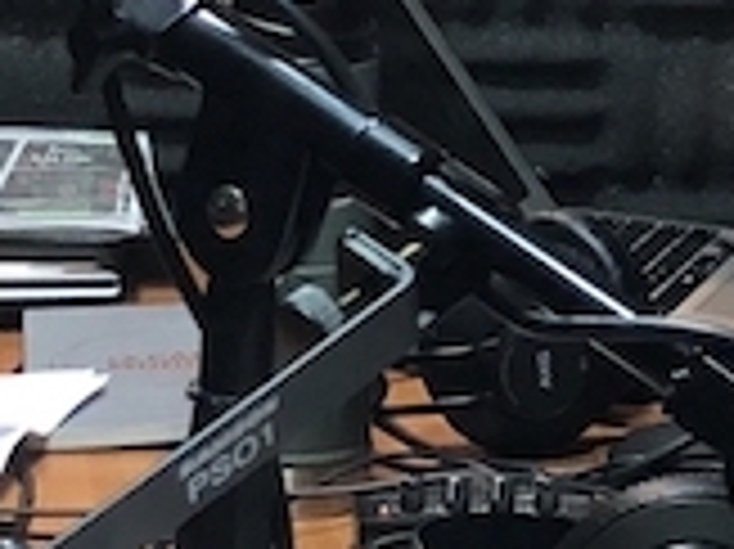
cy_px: -137
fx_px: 2331
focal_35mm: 110
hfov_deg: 15.7
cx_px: -522
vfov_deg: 13.0
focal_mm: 4
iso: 100
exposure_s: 1/14
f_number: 1.8
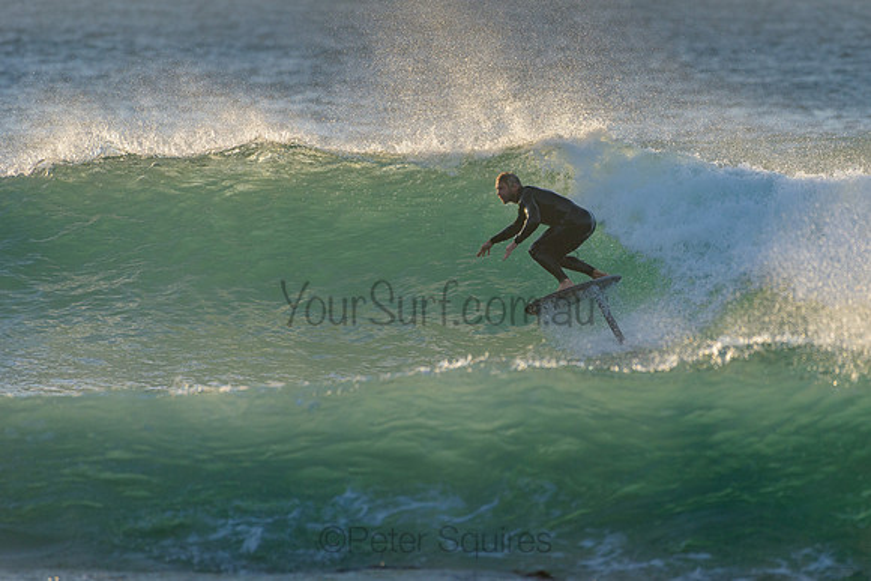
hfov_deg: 3.4
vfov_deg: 2.2
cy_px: 233
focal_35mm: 613
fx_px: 14837
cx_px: 530
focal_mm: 500
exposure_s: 1/2000
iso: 360
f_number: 5.6
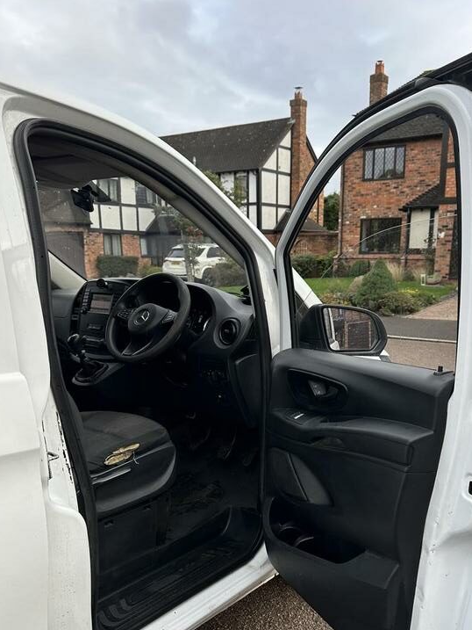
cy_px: 377
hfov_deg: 46.7
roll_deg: -0.1
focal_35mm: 30
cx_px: 272
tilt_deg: -13.1
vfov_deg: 59.5
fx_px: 545
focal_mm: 6.86
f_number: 1.78
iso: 80
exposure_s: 1/676
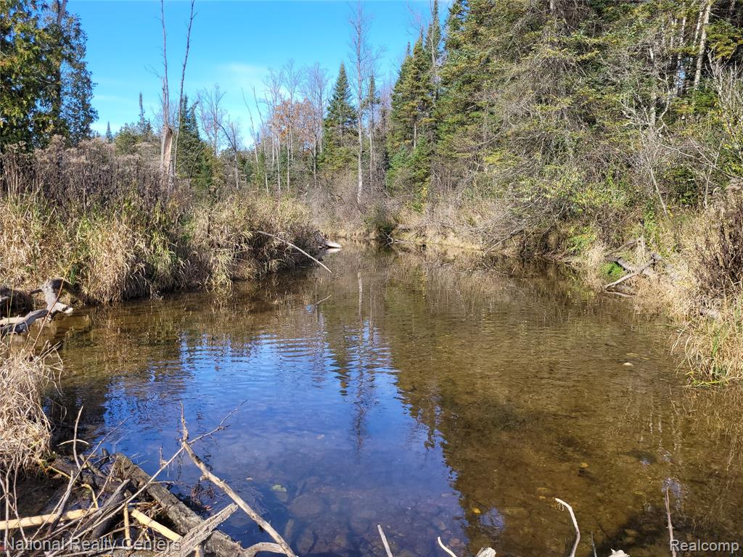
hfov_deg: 67.3
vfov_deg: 53.1
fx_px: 558
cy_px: 278
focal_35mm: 26
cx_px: 372
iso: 40
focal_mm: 5.4
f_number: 1.8
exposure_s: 1/738
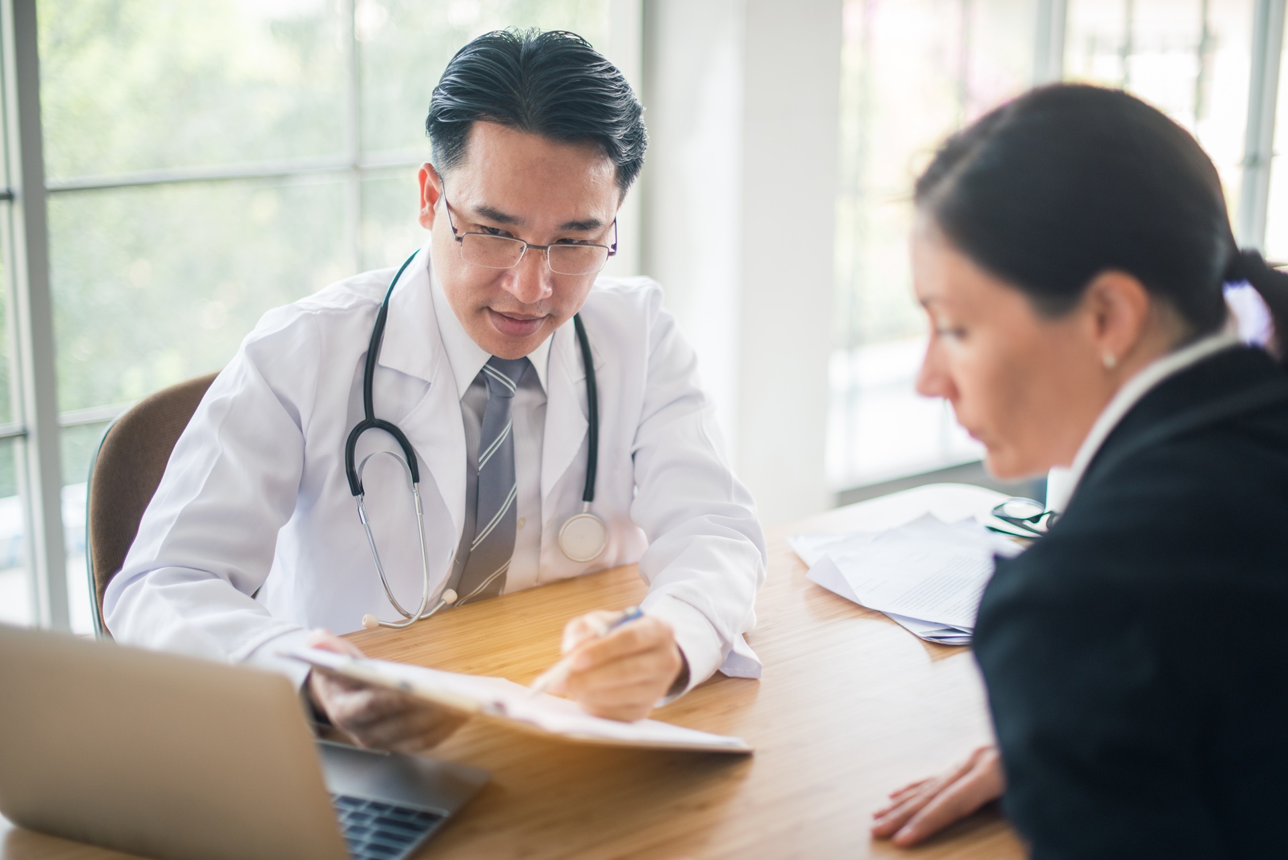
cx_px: 644
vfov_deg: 27.0
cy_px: 430
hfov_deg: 39.6
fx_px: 1789
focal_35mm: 50
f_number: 1.4
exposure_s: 1/500
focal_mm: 50
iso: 200
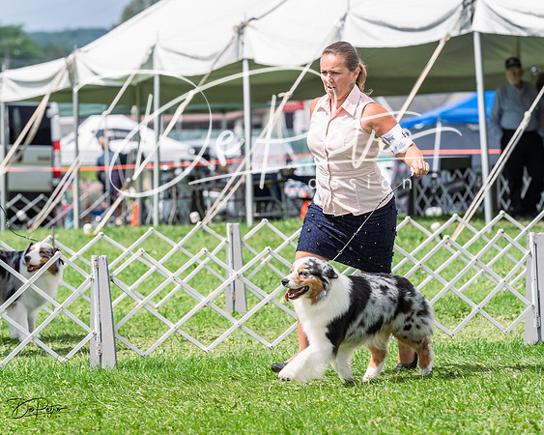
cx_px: 272
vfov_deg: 6.9
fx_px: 3625
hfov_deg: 8.6
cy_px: 218
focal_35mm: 225
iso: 250
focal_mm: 200
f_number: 6.3
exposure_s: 1/800
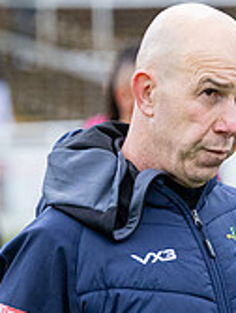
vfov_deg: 3.1
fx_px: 5796
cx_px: 155
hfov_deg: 2.3
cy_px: 292
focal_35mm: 640
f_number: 2.8
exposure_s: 1/640
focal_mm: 110
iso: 1000
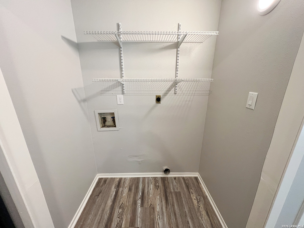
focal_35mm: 13
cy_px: 114
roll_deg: -0.5
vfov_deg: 89.9
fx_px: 114
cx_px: 152
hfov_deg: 106.2
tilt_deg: -17.5
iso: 200
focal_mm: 1.57
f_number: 1.8
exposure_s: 1/60
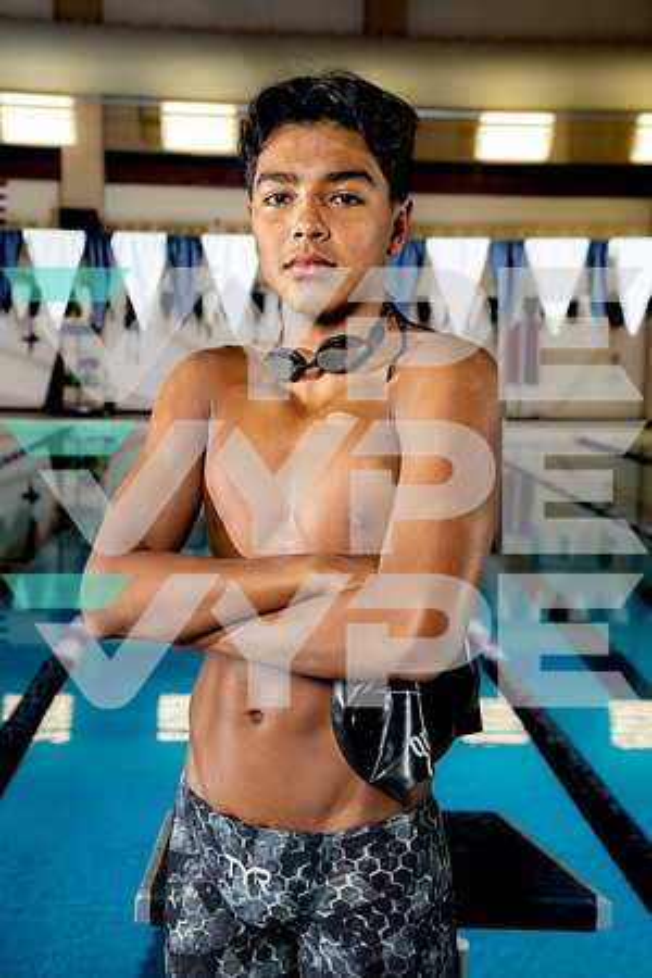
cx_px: 326
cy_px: 489
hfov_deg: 23.8
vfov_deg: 35.1
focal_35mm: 57
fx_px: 1548
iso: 320
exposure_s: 1/250
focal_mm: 57
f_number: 5.6
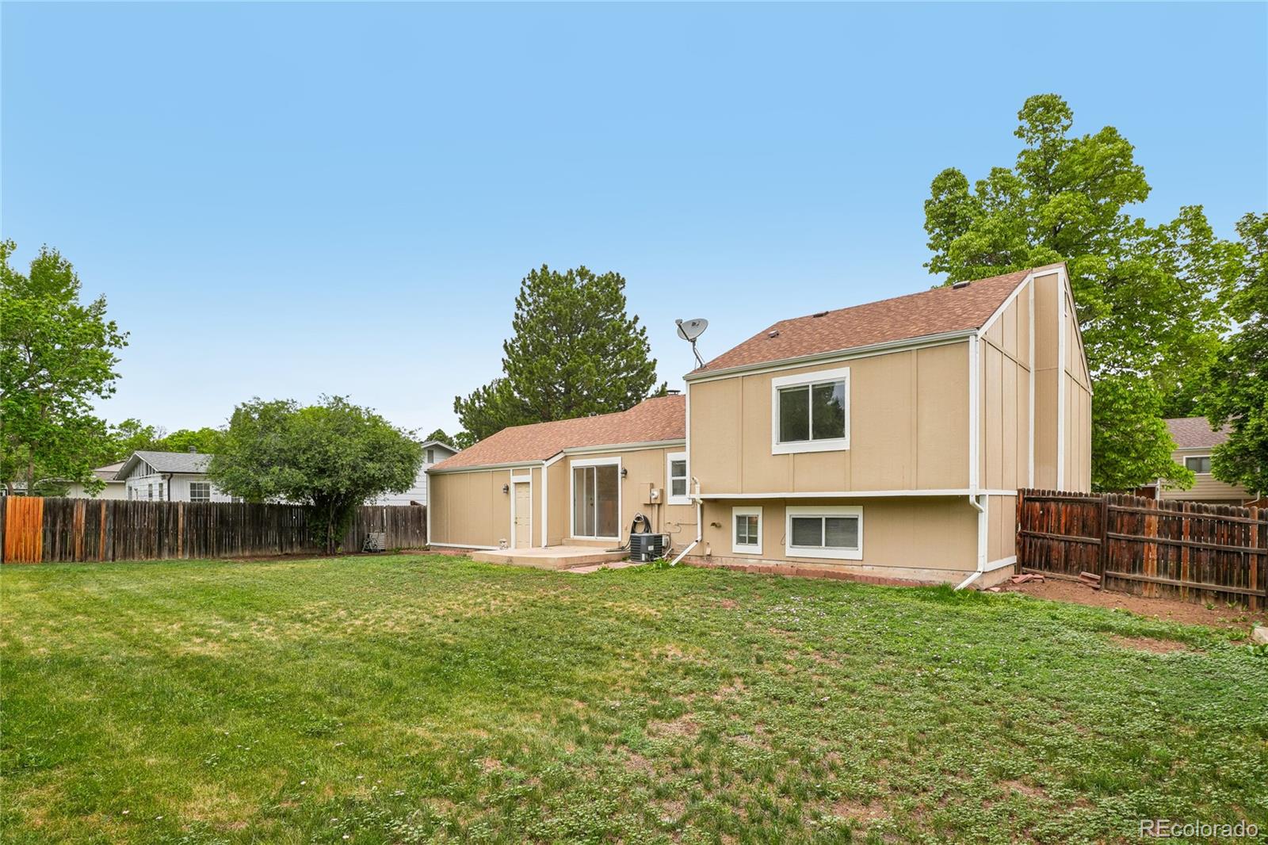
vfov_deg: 72.0
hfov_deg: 95.0
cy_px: 422
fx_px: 581
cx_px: 634
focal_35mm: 16
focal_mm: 11
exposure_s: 1/250
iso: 100
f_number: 8
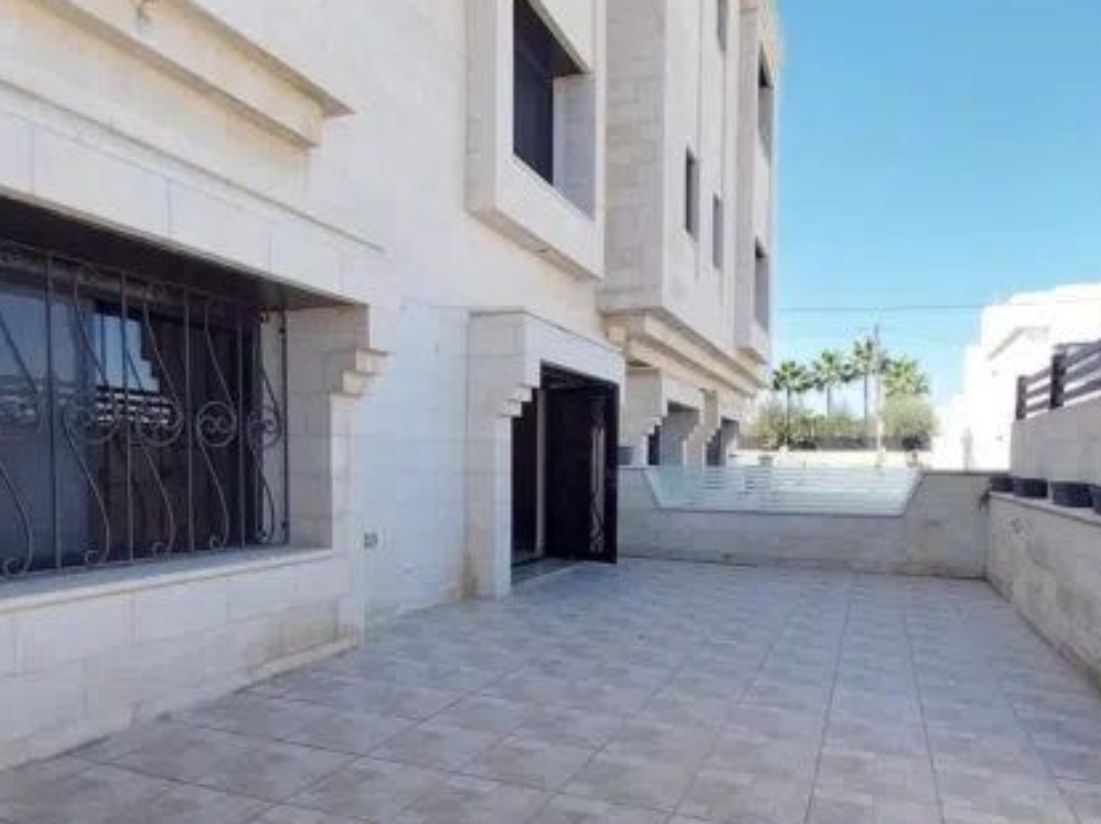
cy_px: 493
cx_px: 625
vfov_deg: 60.5
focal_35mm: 22
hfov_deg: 76.0
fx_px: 699
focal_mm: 1.3
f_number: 2.2
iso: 64
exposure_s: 1/370
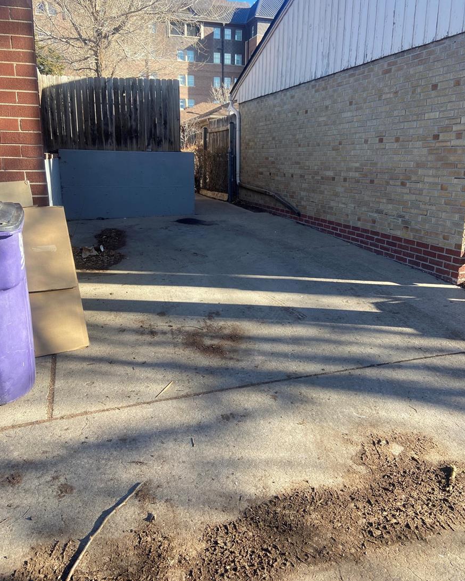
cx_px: 231
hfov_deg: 51.5
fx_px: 482
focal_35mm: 28
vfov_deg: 62.2
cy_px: 277
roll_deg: -2.0
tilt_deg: -14.1
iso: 32
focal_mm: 4.25
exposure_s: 1/475
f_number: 1.8
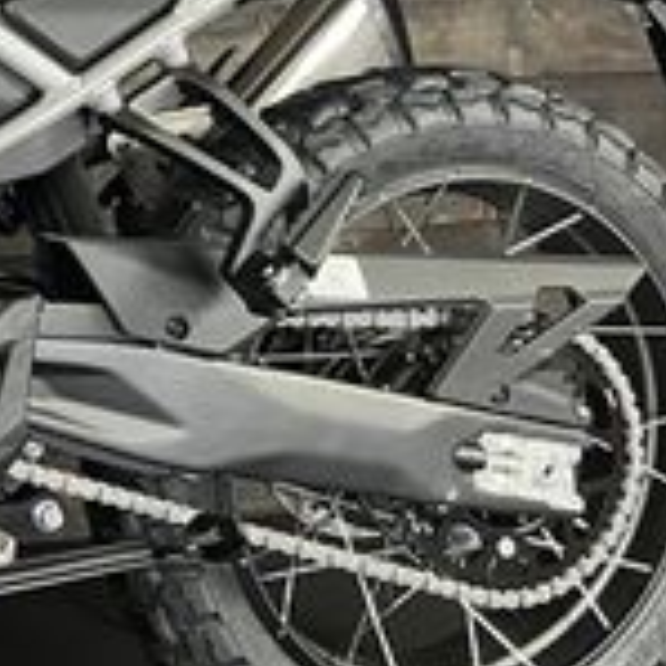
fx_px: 2155
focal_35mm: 99
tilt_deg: -2.9
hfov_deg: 15.2
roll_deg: +1.0
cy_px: -36
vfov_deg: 17.1
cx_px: -541
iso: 200
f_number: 1.5
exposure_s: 1/50
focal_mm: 5.7
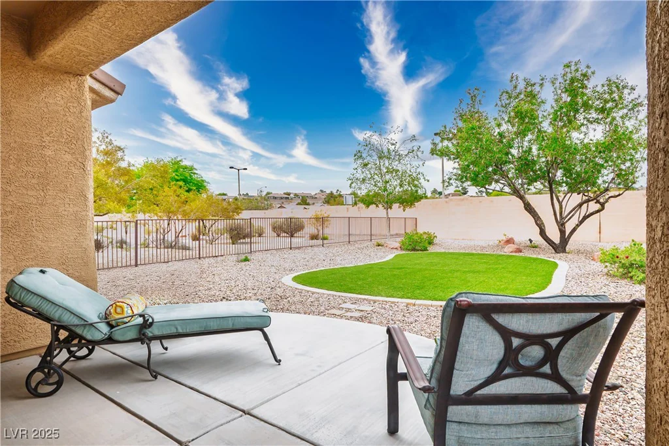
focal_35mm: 20
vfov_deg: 61.9
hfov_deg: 84.0
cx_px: 334
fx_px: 372
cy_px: 223
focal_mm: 13.5
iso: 100
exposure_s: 1/60
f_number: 11
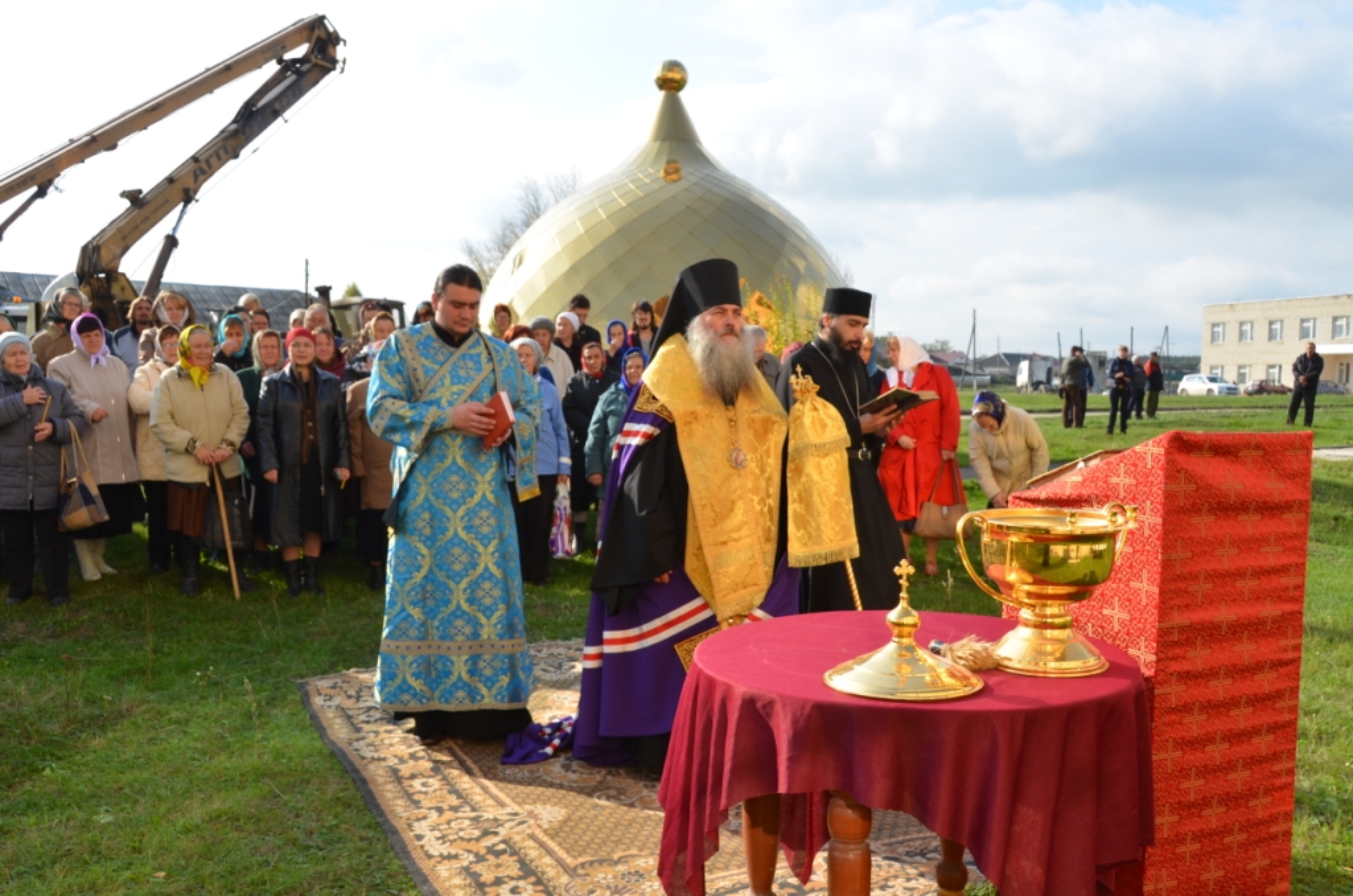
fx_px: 1238
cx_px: 676
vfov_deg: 39.8
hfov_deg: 57.3
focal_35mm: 33
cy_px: 448
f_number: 8
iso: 100
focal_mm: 22
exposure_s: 1/250
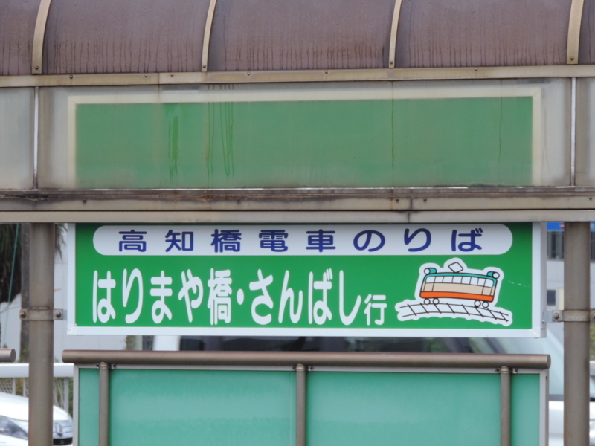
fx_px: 3867
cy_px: 223
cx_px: 298
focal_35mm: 225
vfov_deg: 6.6
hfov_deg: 8.8
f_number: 4.6
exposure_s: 1/200
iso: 360
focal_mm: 40.1
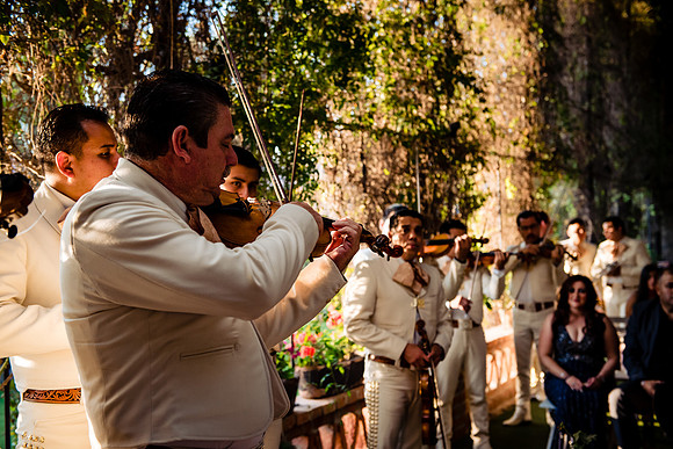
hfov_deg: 41.1
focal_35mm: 48
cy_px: 224
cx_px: 336
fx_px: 898
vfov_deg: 28.1
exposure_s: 1/320
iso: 800
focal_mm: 48
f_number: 3.5
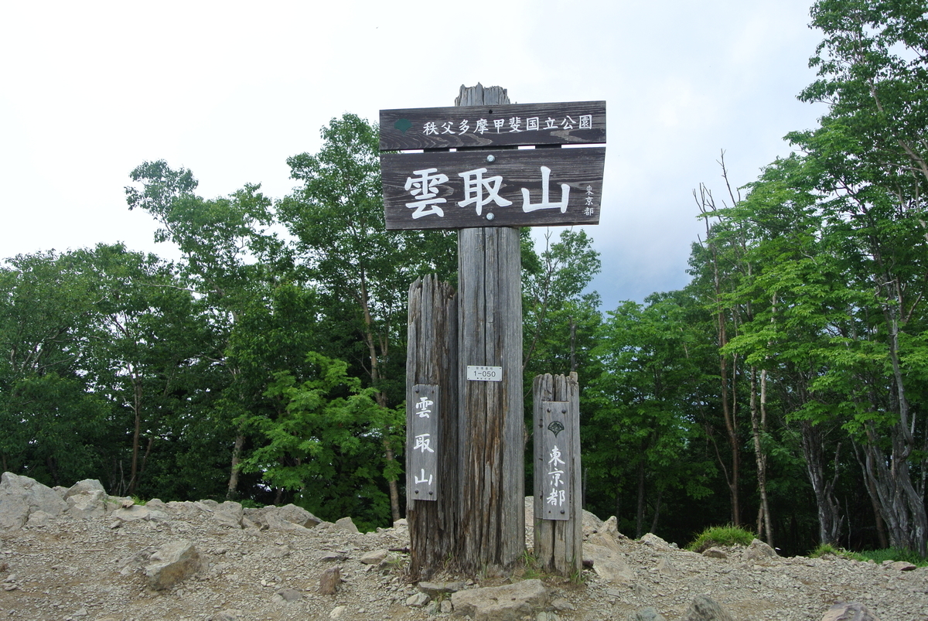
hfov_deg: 58.7
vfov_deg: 41.2
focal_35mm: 32
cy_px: 310
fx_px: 826
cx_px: 464
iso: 100
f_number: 4.5
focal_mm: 12.2
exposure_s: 1/640
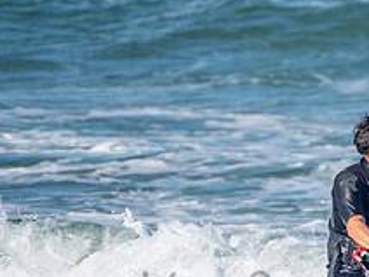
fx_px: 14007
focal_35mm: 1314
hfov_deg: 1.5
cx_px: 322
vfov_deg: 1.1
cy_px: 283
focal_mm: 500
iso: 280
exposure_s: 1/4000
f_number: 5.6
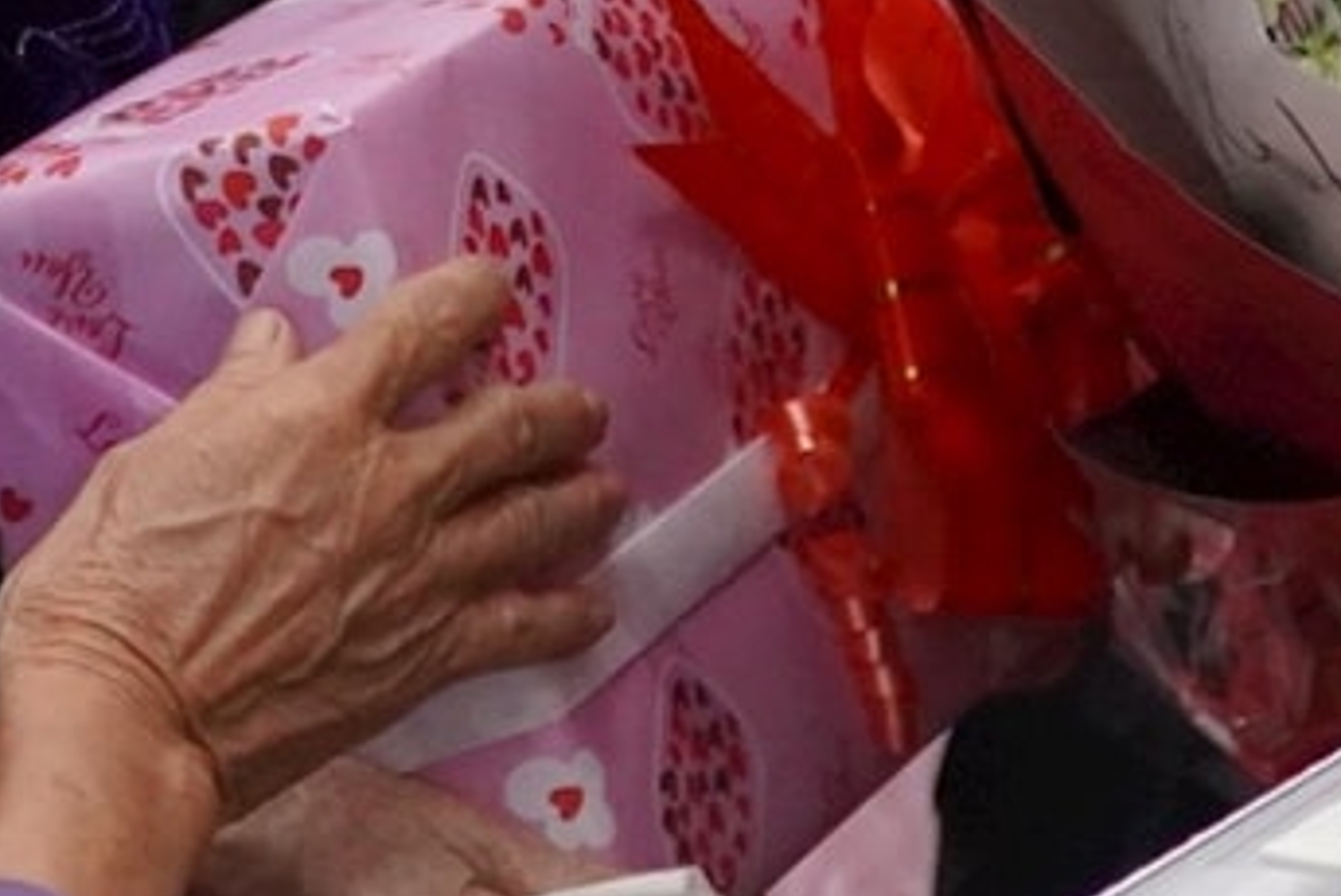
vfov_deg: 5.9
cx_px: 585
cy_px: -1005
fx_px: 8417
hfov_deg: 9.1
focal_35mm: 226
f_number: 4
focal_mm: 27
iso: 2500
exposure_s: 1/160
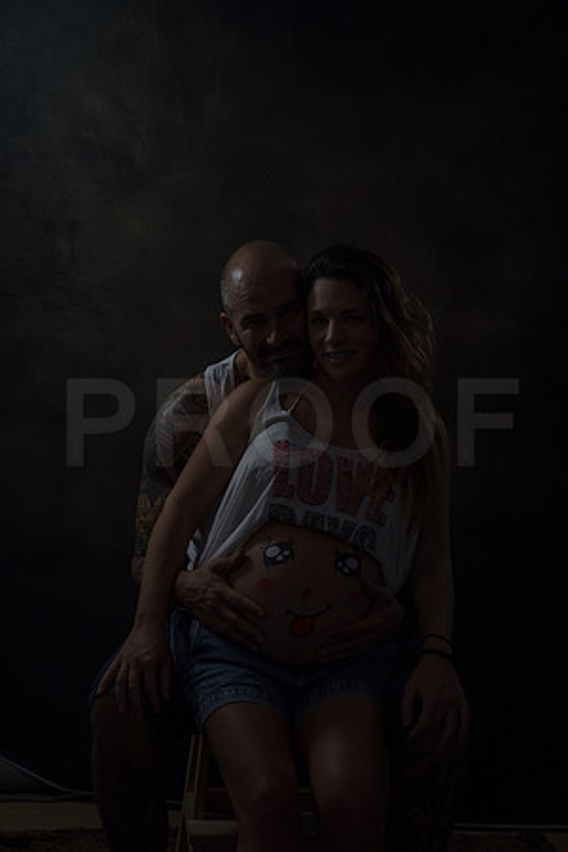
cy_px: 426
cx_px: 284
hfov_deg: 14.9
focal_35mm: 92
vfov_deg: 22.1
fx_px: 2177
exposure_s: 1/200
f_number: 7.1
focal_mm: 92
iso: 100
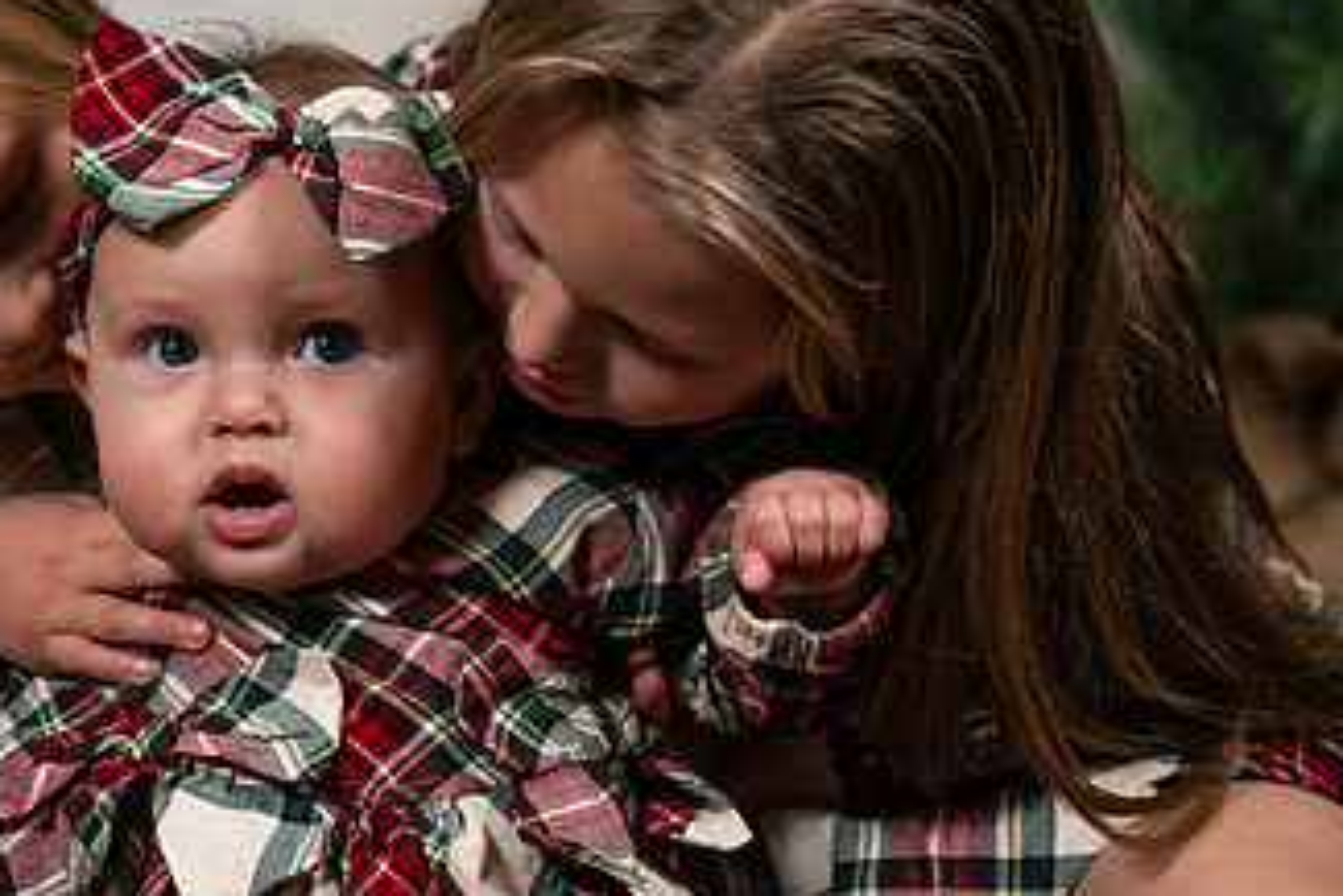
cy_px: 617
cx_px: 240
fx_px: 4665
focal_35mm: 125
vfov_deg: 11.0
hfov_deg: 16.2
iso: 250
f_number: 4
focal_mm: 70
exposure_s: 1/250
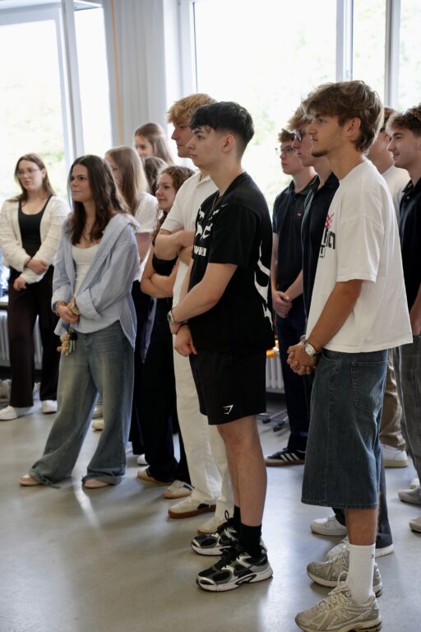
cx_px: 210
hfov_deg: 23.4
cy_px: 316
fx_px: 1017
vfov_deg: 34.5
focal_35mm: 58
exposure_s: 1/160
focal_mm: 58
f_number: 4
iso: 800
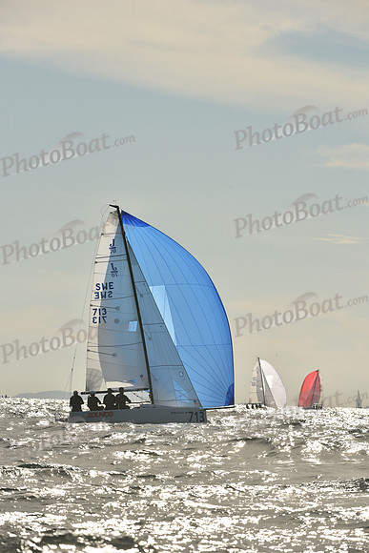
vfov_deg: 6.6
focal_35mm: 310
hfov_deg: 4.4
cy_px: 276
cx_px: 184
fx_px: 4763
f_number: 10
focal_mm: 310
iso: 250
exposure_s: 1/1250
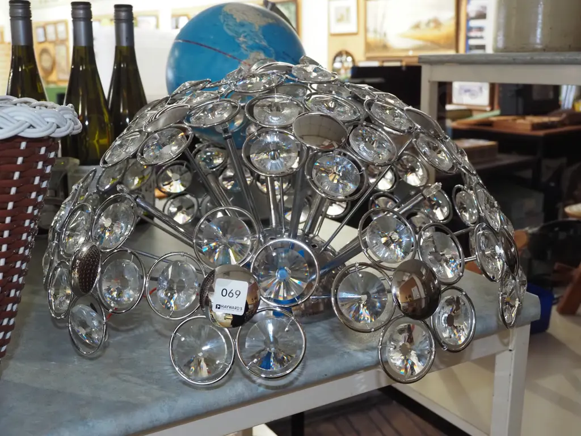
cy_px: 218
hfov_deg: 44.8
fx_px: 705
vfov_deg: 34.3
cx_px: 290
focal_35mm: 42
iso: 2500
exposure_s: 1/80
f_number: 5.6
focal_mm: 21
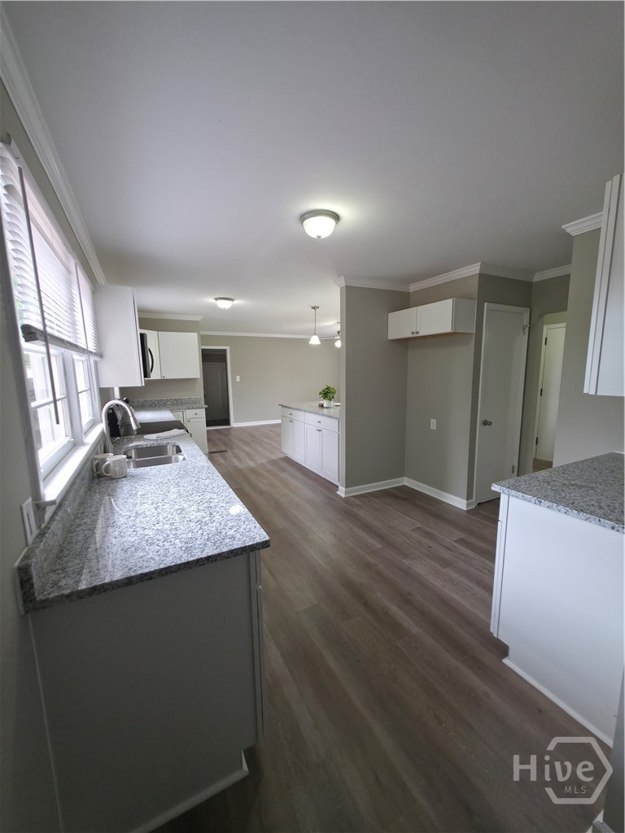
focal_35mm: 13
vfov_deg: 106.2
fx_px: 313
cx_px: 312
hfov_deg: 89.9
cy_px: 416
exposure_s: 1/60
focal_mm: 2.2
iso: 80
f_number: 1.9
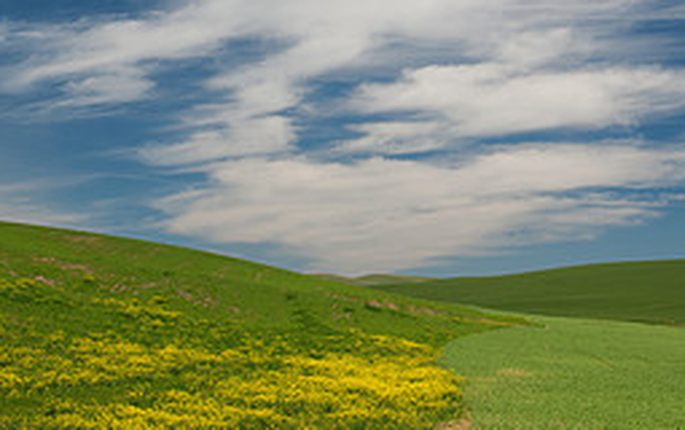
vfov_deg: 17.4
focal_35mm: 74
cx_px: 615
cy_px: 56
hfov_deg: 26.9
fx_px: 1383
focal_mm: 32
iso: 400
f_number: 11
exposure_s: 1/250
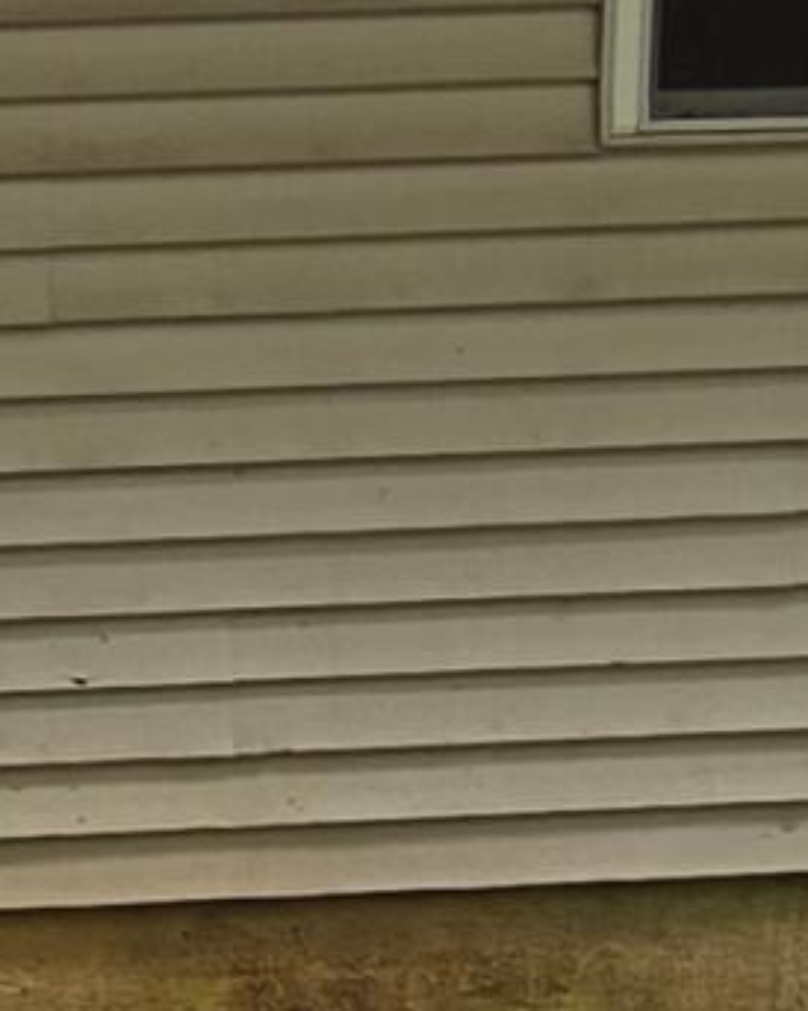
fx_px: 3321
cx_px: -1430
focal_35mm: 111
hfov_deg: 10.7
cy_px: 475
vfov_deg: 17.3
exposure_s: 1/120
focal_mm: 2.2
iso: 20
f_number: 1.9
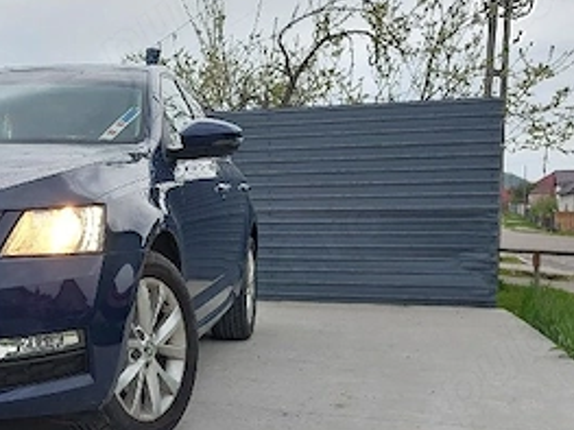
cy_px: 316
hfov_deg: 31.1
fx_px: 945
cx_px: -11
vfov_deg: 25.4
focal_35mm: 57
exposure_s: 1/100
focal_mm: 5.23
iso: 64
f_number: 1.8
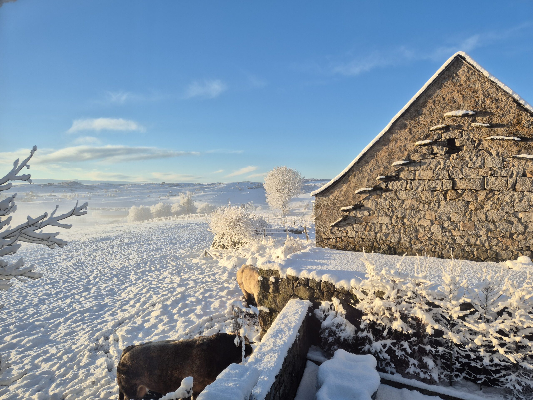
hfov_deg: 73.9
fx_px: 354
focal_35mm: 23
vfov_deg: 58.9
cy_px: 200
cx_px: 266
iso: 25
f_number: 1.8
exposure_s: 1/396
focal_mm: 5.4
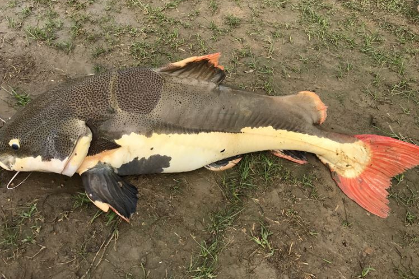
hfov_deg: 62.0
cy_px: 136
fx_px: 349
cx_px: 211
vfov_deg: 43.6
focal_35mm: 30
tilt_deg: -45.5
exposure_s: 1/1681
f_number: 1.8
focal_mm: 3.99
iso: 20
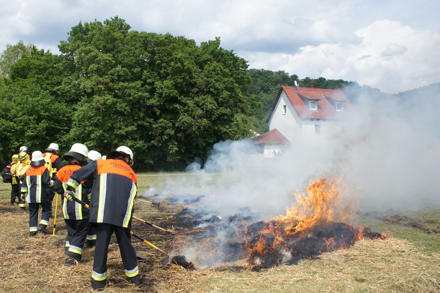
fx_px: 330
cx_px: 220
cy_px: 146
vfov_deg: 47.9
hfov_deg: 67.4
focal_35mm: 27
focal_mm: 18
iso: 800
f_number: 9
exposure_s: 1/1250
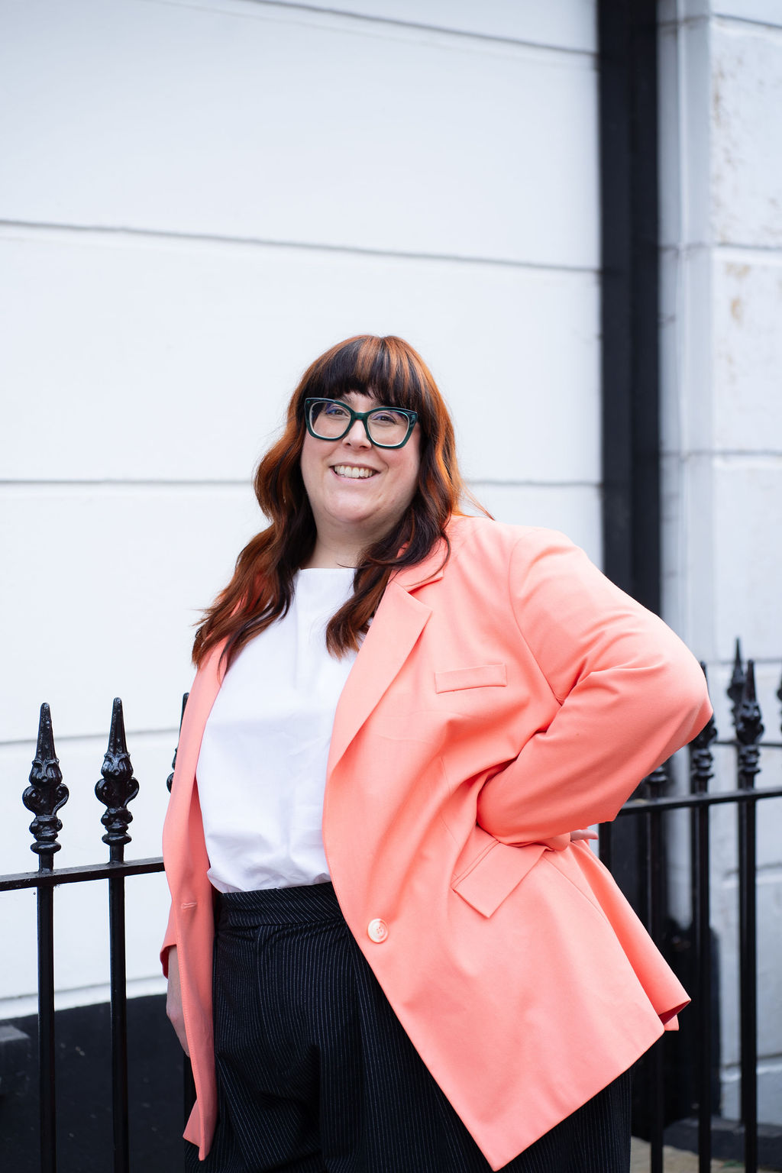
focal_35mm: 85
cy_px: 586
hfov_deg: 16.1
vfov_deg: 23.9
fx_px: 2769
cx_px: 391
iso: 50
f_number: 4
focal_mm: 85
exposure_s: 1/160
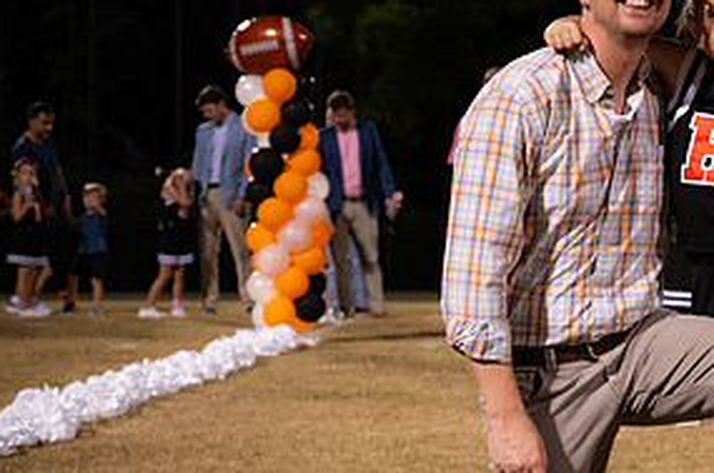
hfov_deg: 18.2
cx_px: 701
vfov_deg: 12.4
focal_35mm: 110
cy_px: 278
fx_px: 2178
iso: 3200
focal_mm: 54
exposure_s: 1/250
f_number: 4
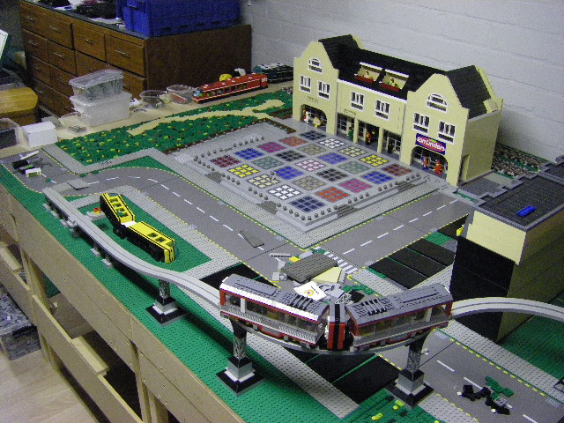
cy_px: 212
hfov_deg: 49.0
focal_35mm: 38
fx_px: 619
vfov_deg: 37.7
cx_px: 282
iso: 800
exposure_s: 1/40
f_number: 3.5
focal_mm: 6.3
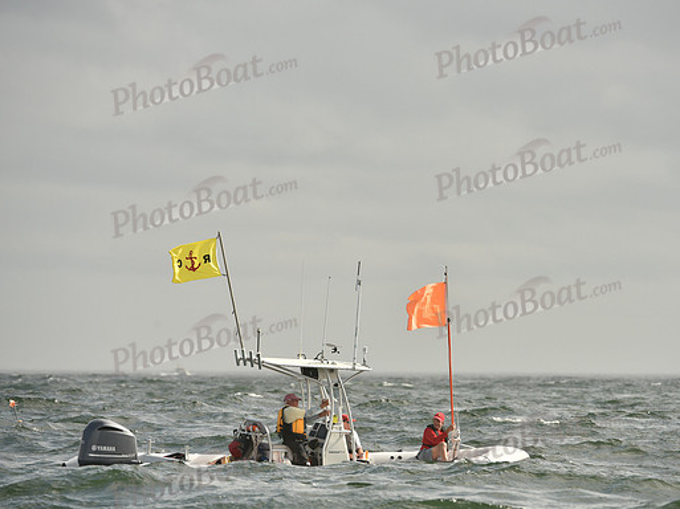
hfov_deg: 5.4
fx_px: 7263
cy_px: 254
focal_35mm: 370
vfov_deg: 4.0
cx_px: 367
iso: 320
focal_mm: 340
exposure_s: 1/1600
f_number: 7.1
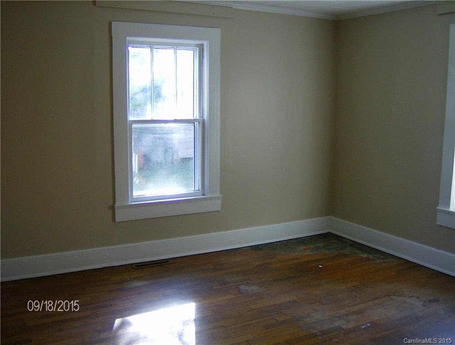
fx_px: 475
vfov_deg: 40.0
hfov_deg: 51.1
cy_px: 172
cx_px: 228
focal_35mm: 36
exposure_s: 1/64
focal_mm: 6
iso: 126
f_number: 2.8
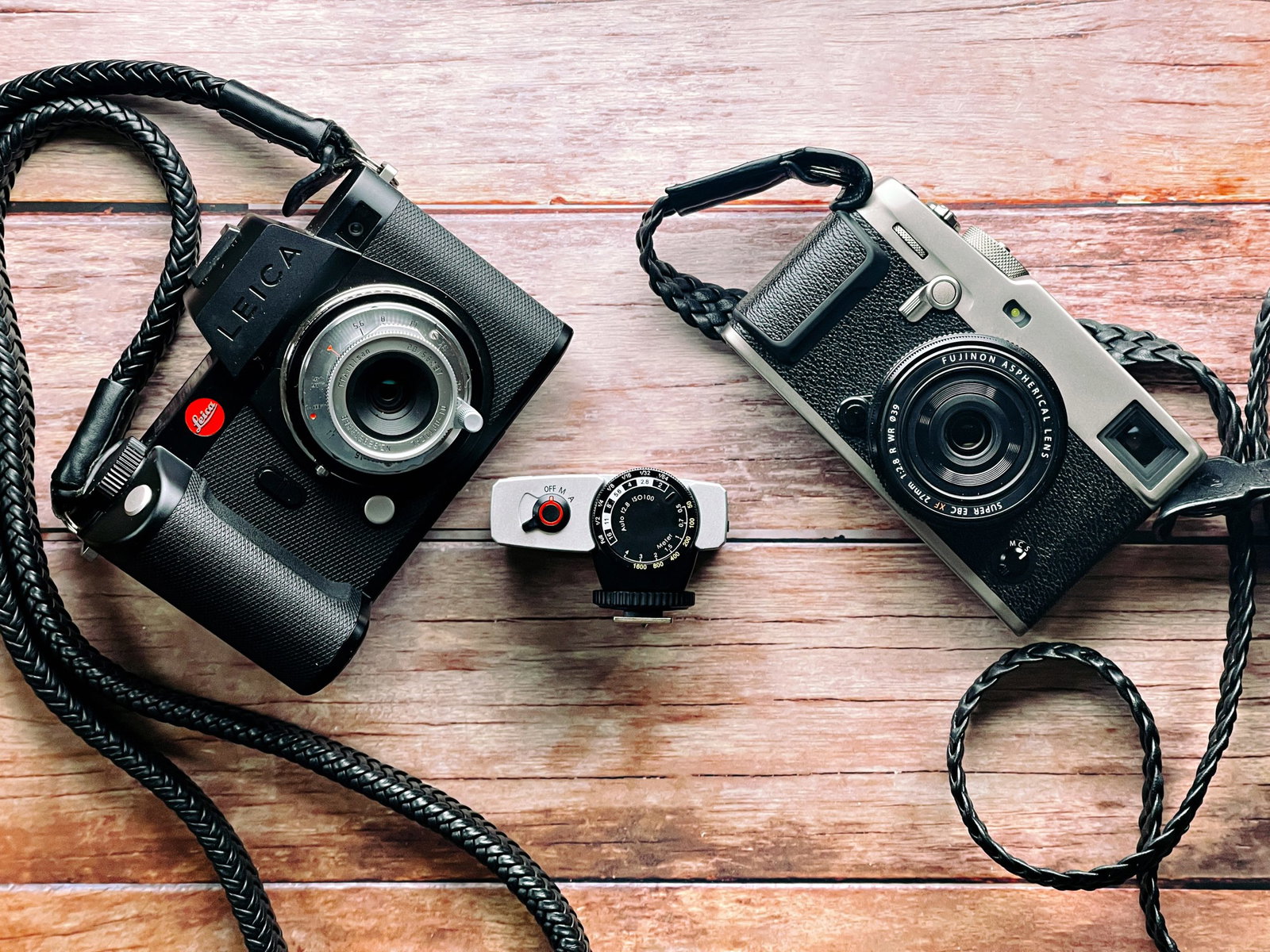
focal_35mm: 64
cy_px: 476
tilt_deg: -89.2
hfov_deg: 30.3
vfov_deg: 22.9
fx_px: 2348
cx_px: 635
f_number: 2.2
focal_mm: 7.5
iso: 80
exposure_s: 1/99
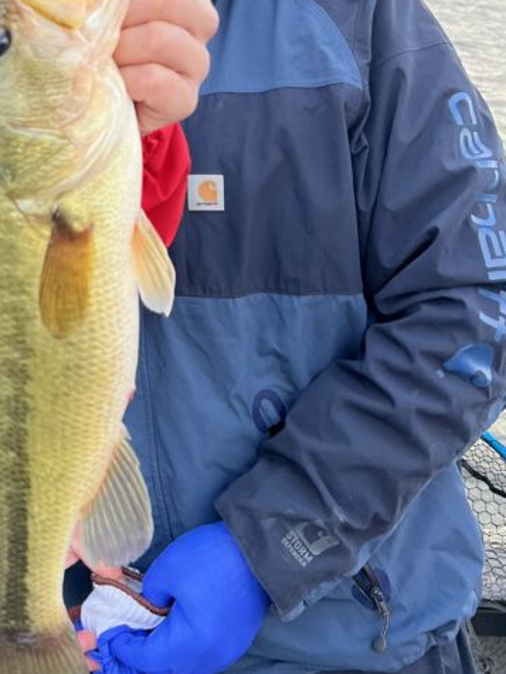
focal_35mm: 56
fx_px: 1090
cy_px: 81
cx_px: -26
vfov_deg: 32.8
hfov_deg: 24.7
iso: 40
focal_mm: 5.7
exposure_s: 1/291
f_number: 1.5
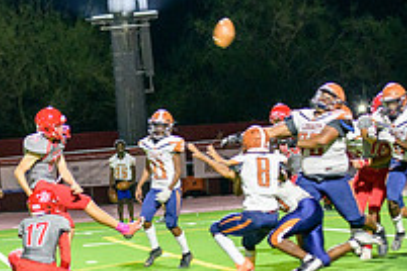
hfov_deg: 7.9
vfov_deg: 5.3
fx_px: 2939
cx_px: 71
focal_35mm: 260
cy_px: 165
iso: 1600
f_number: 2.8
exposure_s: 1/250
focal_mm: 90
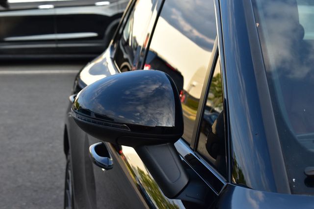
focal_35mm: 82
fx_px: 719
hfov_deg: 24.6
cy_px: 104
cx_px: 157
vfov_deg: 16.5
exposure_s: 1/160
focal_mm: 55
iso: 400
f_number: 10
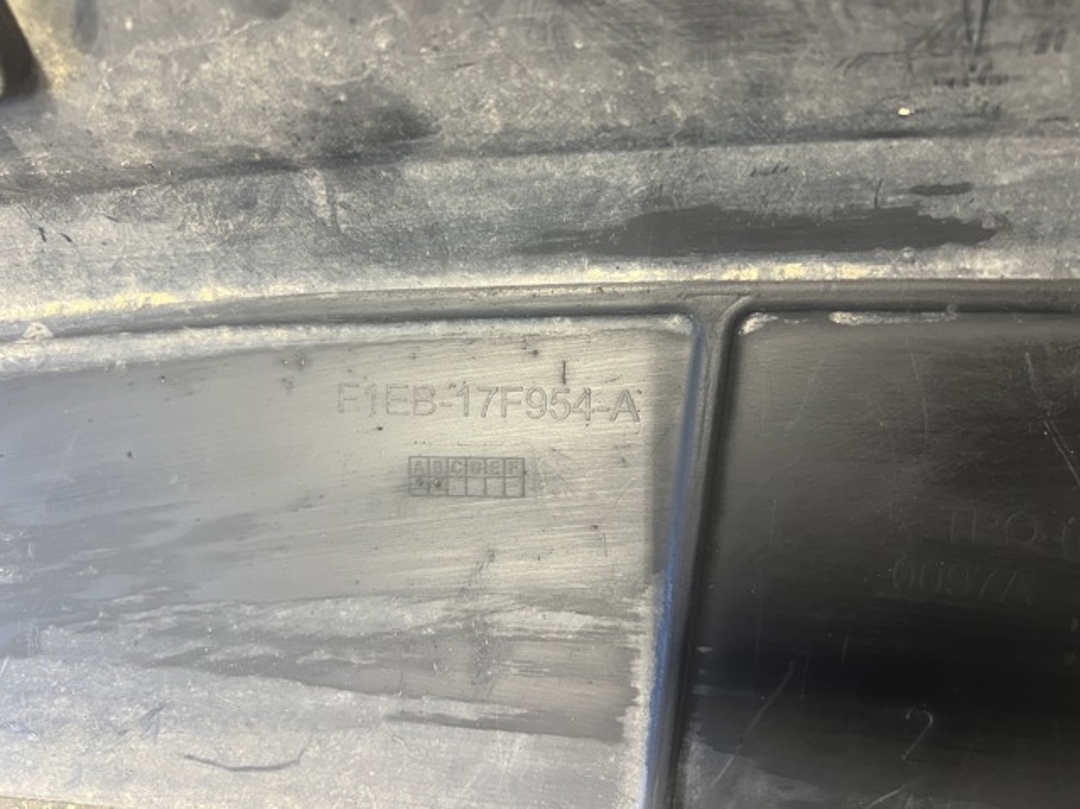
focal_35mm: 26
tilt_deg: -60.2
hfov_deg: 67.3
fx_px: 811
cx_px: 540
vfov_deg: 53.0
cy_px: 404
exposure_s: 1/60
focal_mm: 5.7
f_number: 1.5
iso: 320
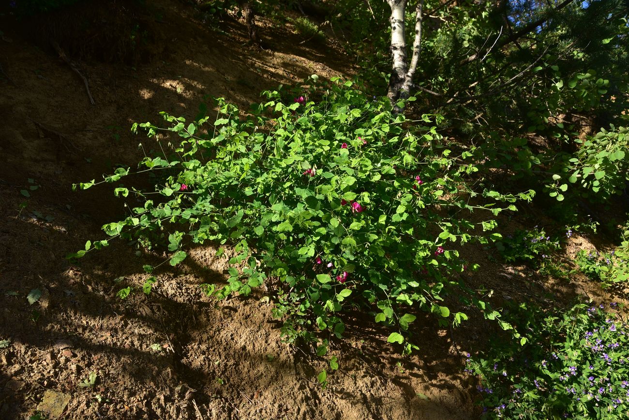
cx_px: 314
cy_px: 210
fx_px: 874
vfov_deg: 27.0
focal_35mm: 50
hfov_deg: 39.6
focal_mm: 50
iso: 160
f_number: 10
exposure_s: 1/125
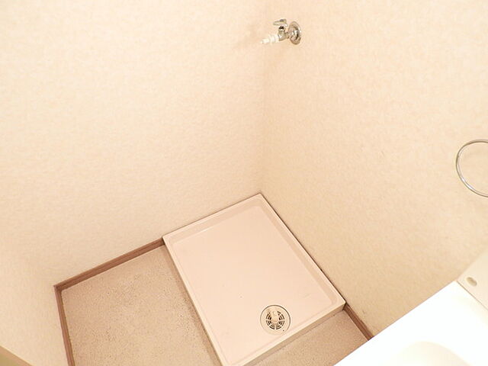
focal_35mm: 24
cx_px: 244
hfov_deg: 71.6
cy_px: 183
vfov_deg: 56.8
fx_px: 338
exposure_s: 1/20
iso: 400
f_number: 3.3
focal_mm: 4.3
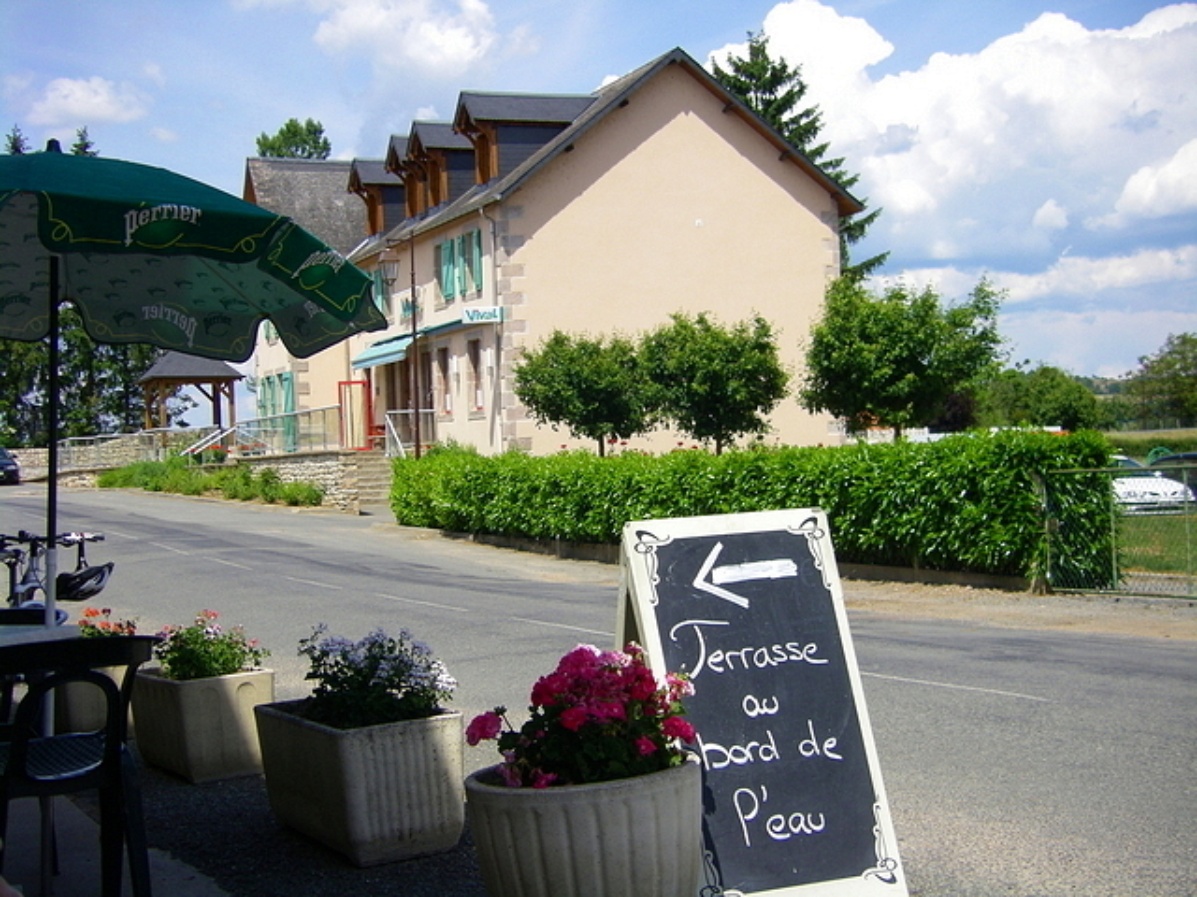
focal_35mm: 56
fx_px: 1936
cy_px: 448
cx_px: 598
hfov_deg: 34.3
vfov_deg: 26.1
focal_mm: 9.3
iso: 64
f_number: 7.4
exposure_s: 1/160
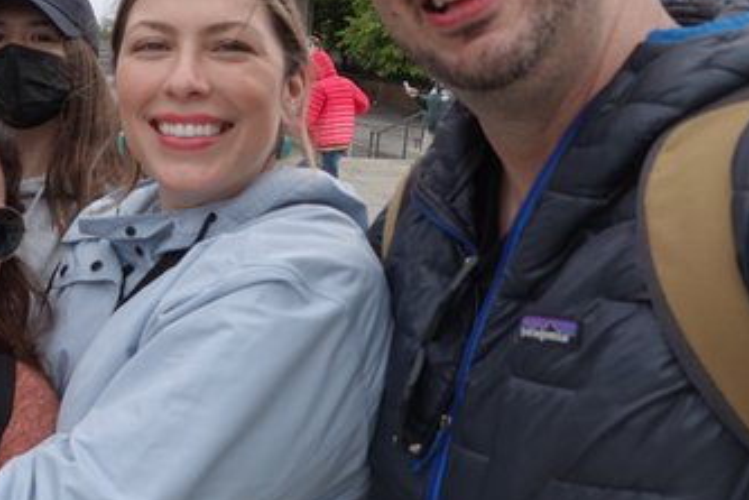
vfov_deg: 29.1
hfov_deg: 40.9
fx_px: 957
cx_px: 148
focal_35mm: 46
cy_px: 184
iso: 100
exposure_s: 1/200
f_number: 3.5
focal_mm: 9
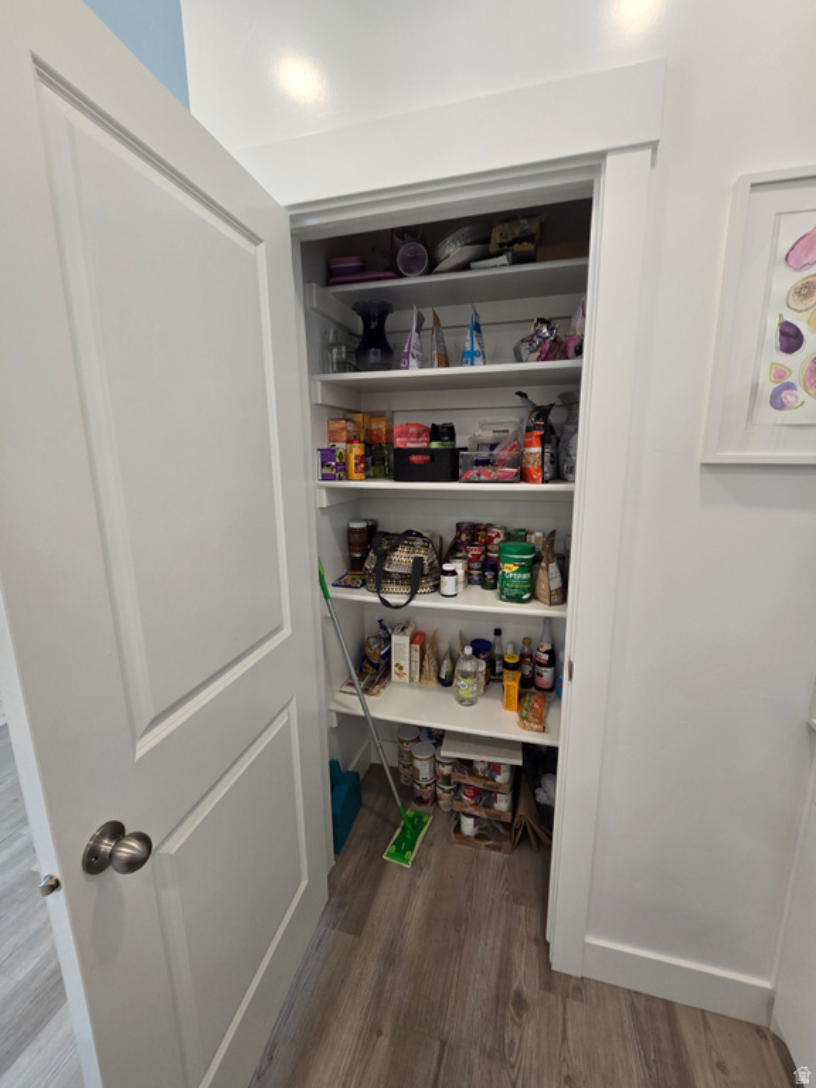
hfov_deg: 89.9
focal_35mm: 13
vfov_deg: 106.2
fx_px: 409
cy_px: 544
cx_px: 408
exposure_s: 1/60
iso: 80
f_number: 2.2
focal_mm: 2.2
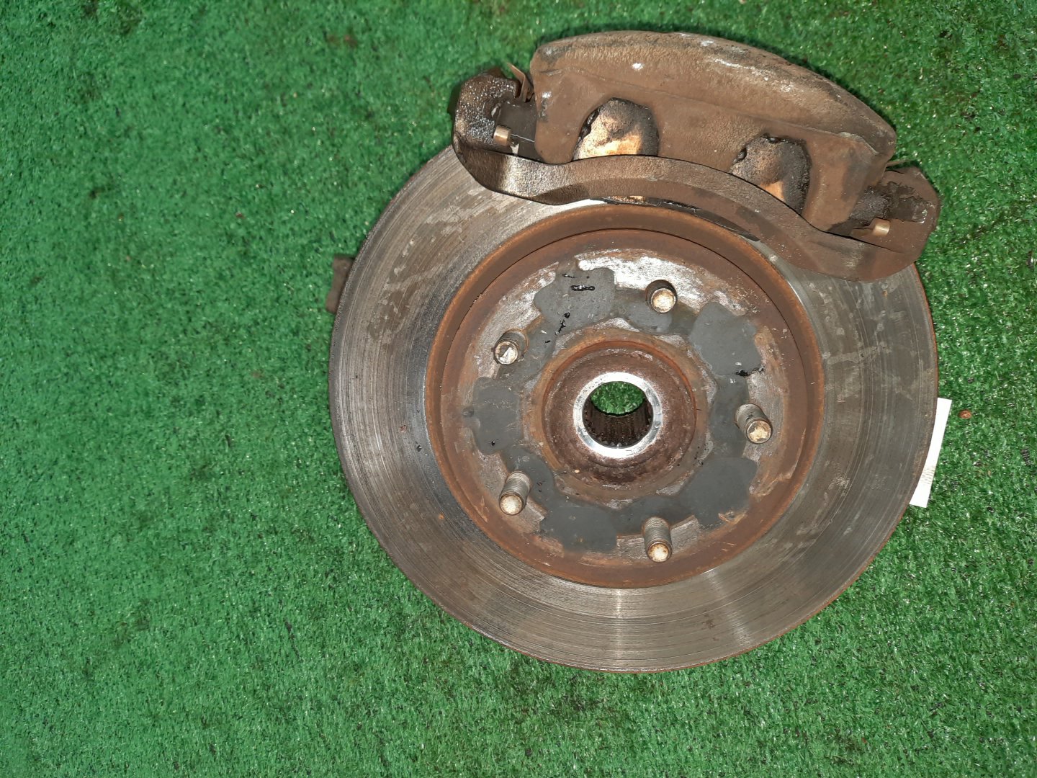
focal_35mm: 25
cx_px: 518
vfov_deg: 54.9
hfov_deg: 69.4
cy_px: 389
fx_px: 749
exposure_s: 1/33
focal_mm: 4.6
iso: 289
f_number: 2
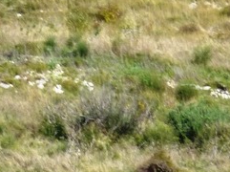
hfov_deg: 3.2
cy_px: 226
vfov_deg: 2.4
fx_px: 4166
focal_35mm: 628
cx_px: -4
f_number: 6.5
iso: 100
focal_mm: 20
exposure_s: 1/125
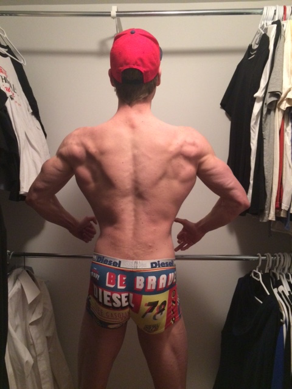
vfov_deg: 61.7
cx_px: 146
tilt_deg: -2.7
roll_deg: +0.8
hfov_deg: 48.2
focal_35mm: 29
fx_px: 326
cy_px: 194
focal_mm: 4.15
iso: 320
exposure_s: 1/15
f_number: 2.2
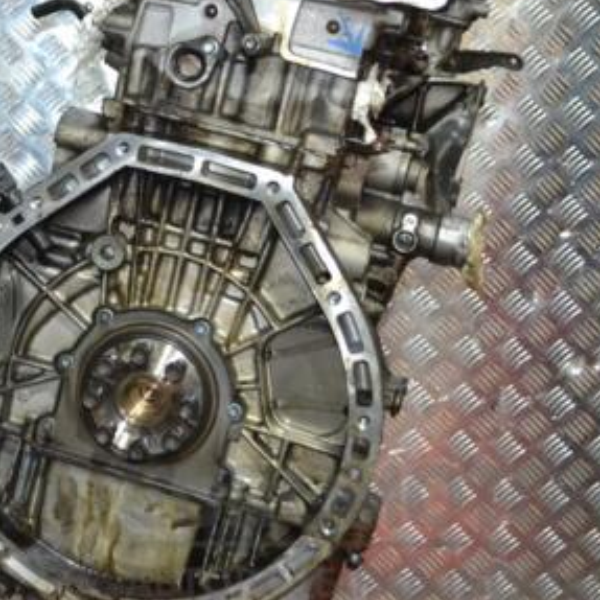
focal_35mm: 80
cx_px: 86
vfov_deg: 21.6
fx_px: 1569
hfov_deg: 21.3
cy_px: 217
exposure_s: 1/60
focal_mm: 30
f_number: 4.5
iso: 2000
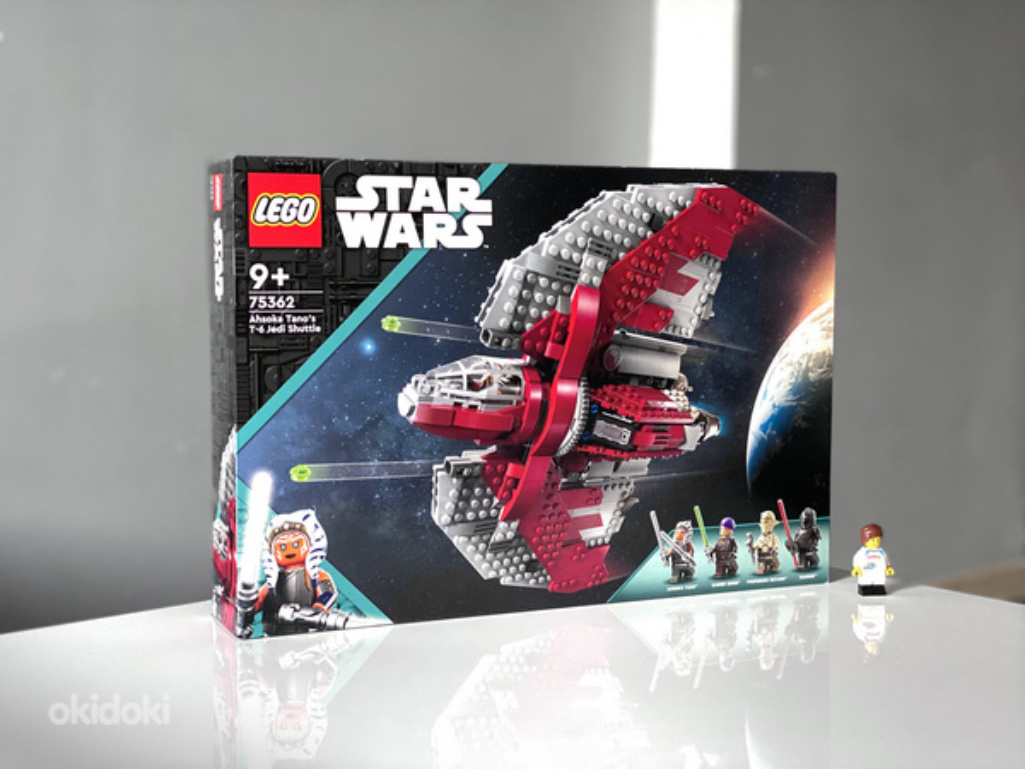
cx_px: 512
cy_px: 384
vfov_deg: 28.0
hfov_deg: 36.8
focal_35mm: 52
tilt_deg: -3.4
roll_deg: -0.7
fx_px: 1540
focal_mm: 6
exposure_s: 1/40
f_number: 2
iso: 320
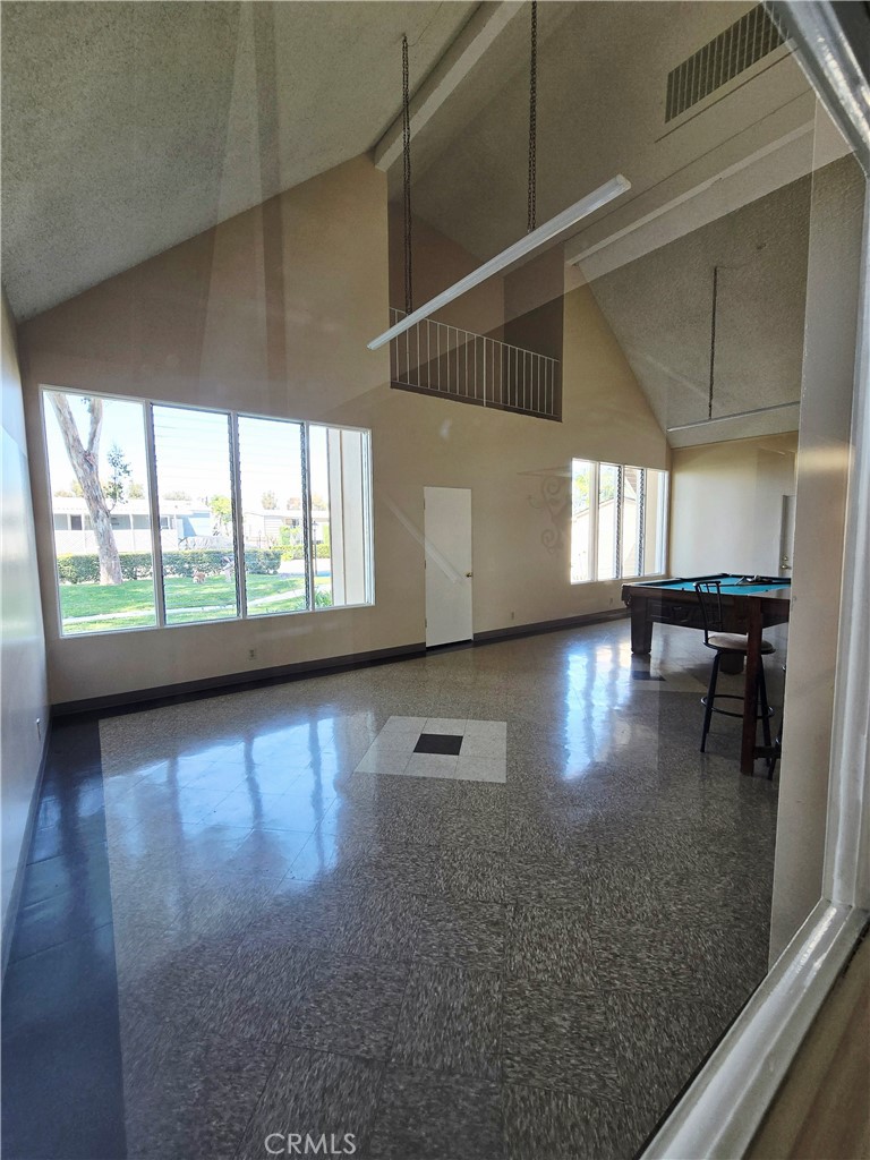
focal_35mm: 13
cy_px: 580
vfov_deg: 106.2
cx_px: 435
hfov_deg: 89.9
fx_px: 436
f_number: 2.2
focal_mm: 2.2
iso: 64
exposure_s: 1/120
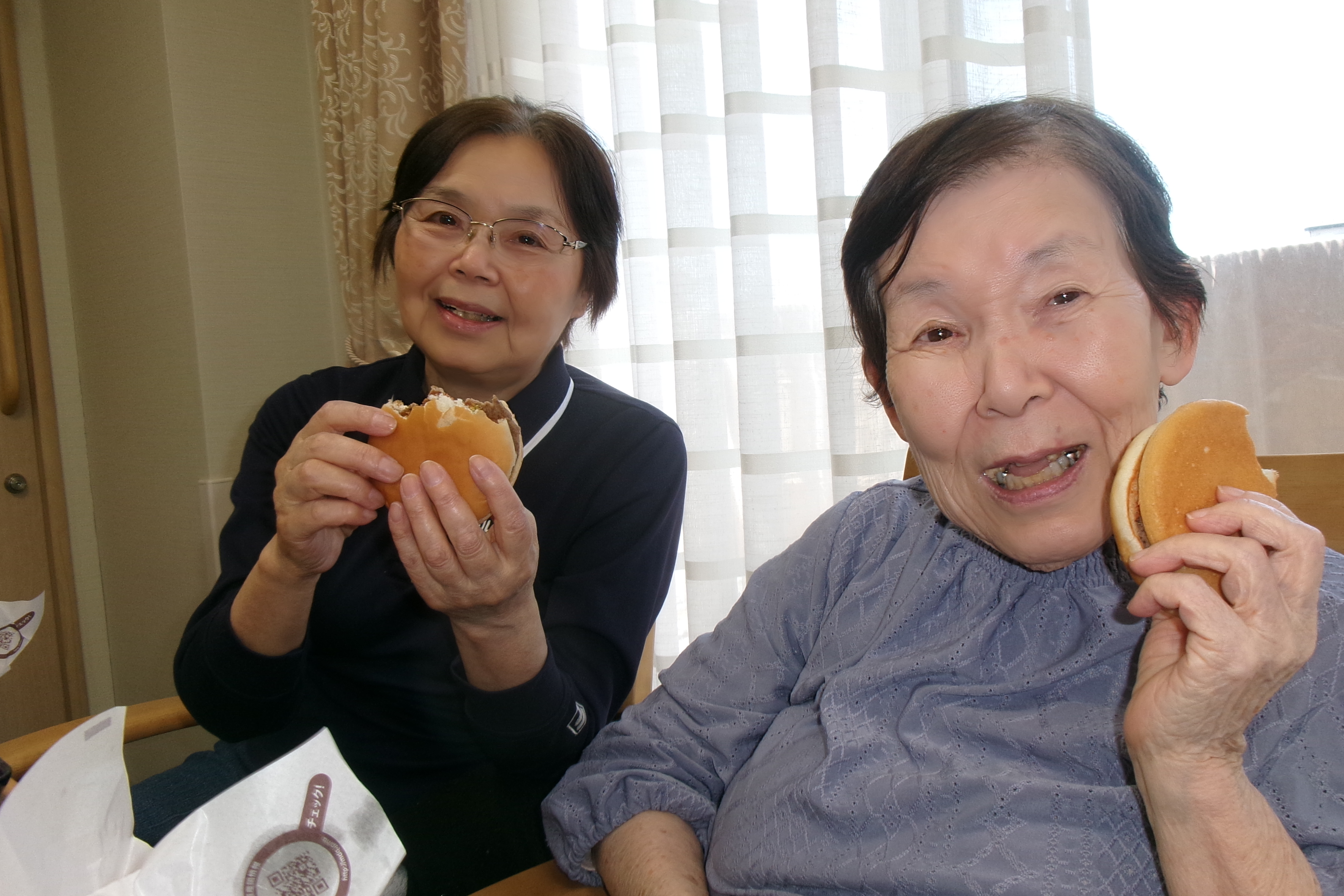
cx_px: 688
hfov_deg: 61.9
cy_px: 441
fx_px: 1120
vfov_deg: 43.6
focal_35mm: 30
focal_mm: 5.1
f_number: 3.9
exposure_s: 1/70
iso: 100
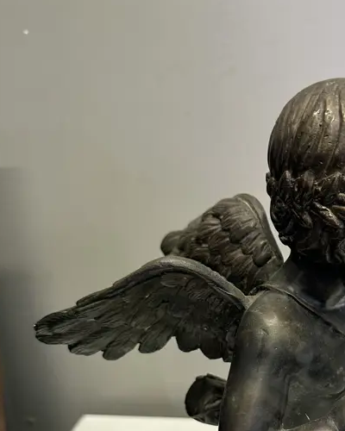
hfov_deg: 30.2
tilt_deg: -25.2
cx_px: 304
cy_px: 364
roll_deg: -1.4
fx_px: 613
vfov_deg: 37.0
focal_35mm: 48
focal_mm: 6.86
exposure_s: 1/100
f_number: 1.78
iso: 160
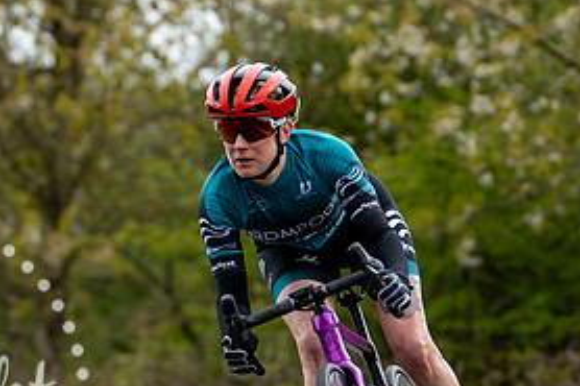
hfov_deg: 4.7
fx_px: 7068
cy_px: 212
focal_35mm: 439
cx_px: 359
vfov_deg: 3.1
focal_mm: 131
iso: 200
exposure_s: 1/640
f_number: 3.5
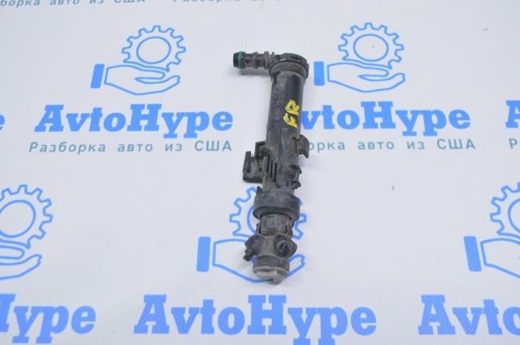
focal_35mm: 36
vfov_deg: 36.8
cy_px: 172
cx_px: 260
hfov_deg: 53.2
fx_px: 519
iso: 400
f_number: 5.6
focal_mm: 24
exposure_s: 1/20
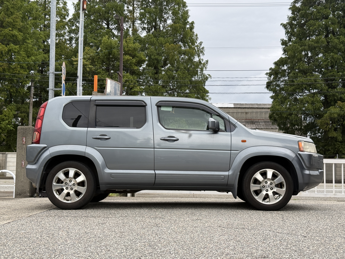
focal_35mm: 48
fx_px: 478
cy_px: 130
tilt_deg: +4.4
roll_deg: -1.0
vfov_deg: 30.3
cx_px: 172
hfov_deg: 39.7
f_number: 1.78
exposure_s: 1/747
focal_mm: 6.76
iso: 64
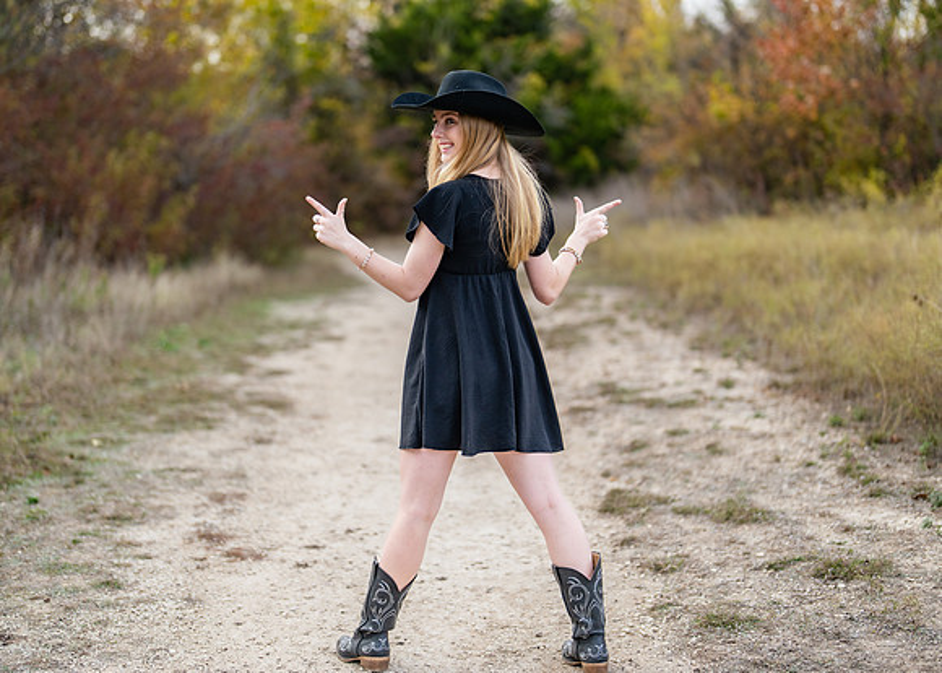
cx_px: 439
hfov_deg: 32.9
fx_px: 1592
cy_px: 295
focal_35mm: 60
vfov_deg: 23.8
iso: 100
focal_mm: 50
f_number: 1.2
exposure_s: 1/2000
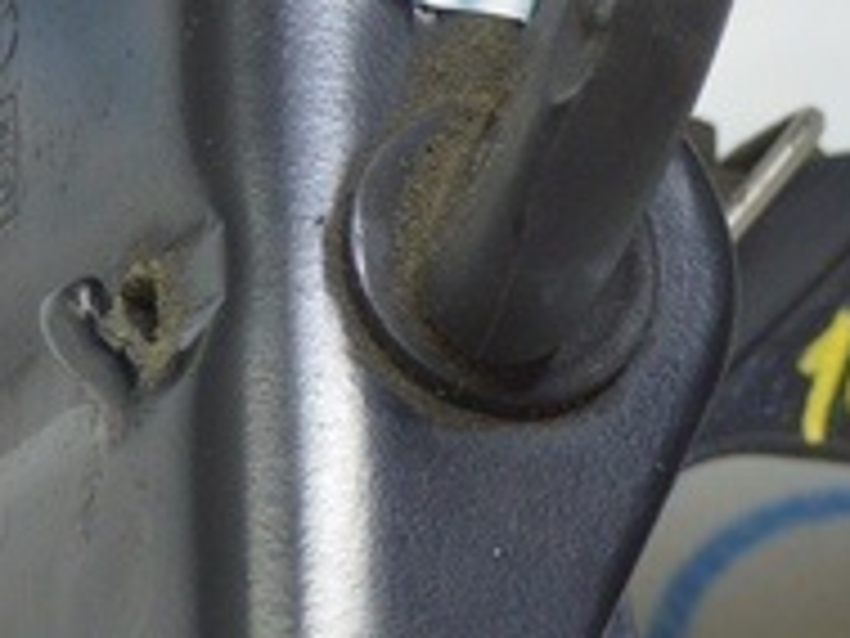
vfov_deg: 5.6
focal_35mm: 265
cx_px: 589
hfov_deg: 7.5
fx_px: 6511
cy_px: 478
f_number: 4.5
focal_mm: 34
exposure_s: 1/40
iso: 400
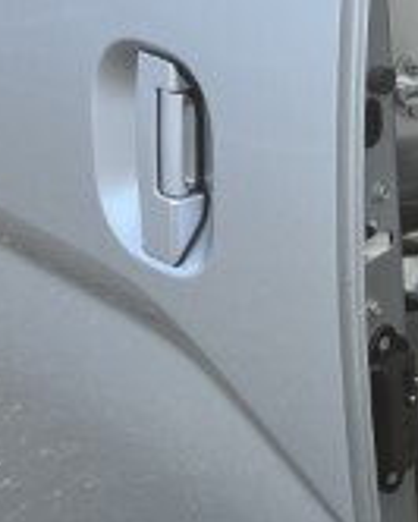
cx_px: 855
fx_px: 1514
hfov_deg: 13.4
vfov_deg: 18.9
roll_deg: +1.5
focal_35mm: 98
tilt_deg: -18.3
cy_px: -28
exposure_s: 1/577
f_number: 1.6
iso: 50
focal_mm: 5.1
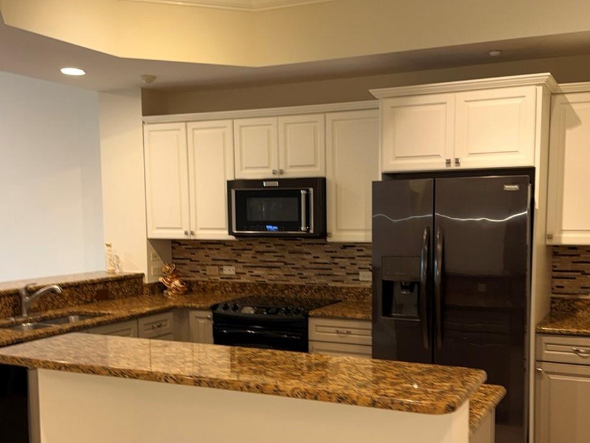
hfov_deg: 46.8
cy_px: 267
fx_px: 682
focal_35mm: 40
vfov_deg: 35.8
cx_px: 311
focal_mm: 6.76
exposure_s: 1/50
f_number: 1.78
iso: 64
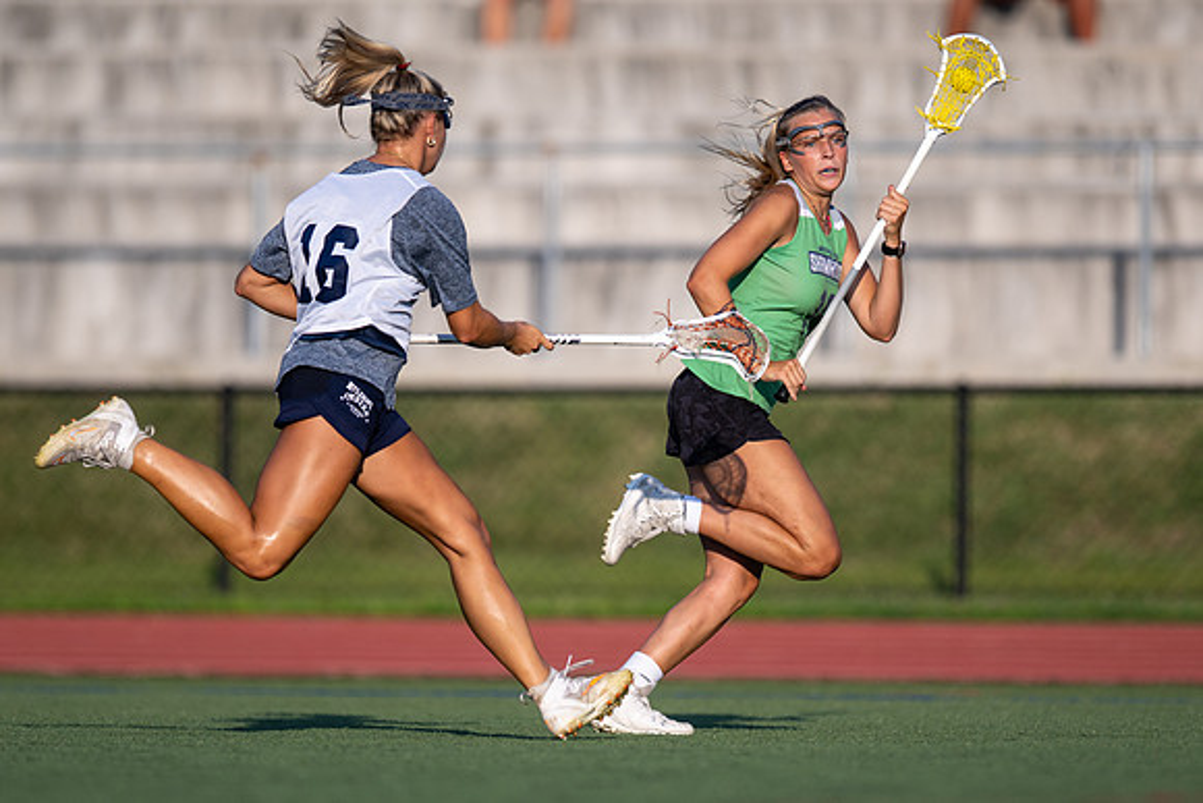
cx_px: 636
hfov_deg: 3.3
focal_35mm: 630
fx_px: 21060
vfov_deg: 2.2
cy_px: 498
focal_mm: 400
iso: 100
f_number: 2.8
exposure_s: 1/2000
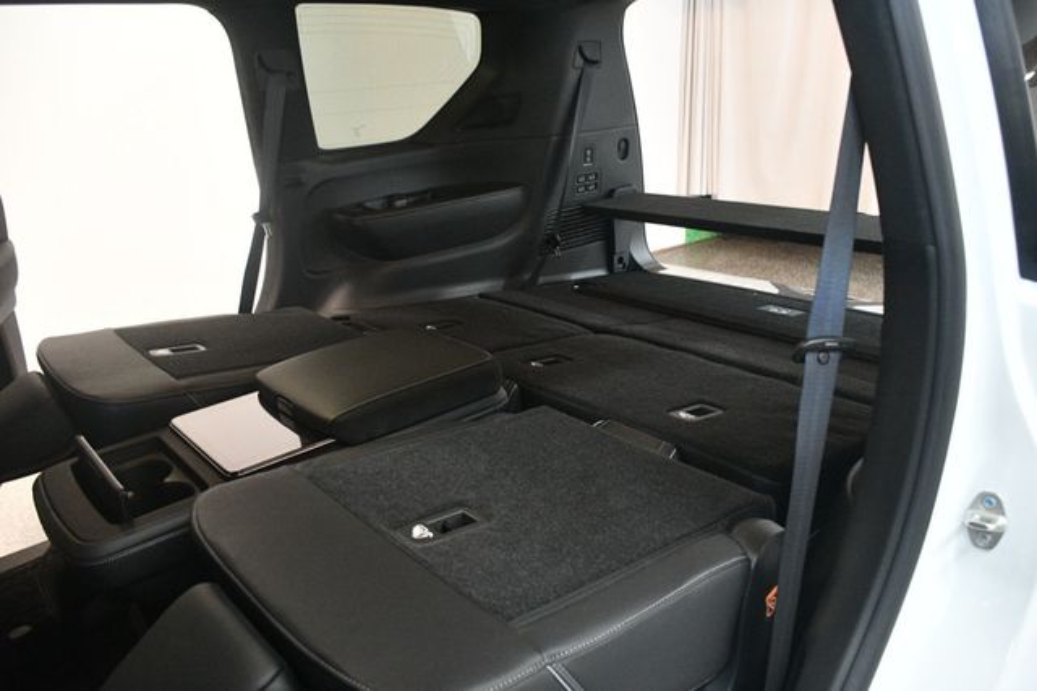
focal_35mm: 27
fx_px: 777
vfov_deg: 47.9
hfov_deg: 67.4
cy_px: 346
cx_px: 518
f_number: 3.5
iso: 3200
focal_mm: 18
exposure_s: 1/60
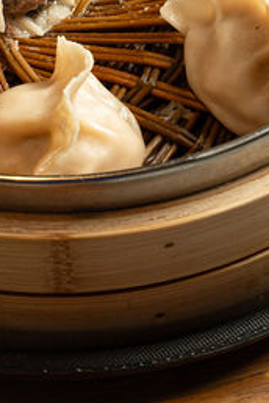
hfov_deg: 5.9
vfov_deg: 8.8
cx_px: 66
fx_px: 2589
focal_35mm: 231
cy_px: -92
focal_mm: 62
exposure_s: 1/250
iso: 500
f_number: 11
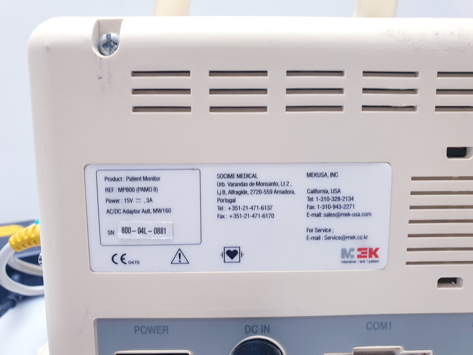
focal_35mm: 26
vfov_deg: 53.1
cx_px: 236
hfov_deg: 67.3
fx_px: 355
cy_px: 178
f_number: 2.4
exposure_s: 1/50
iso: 80
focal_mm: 4.3
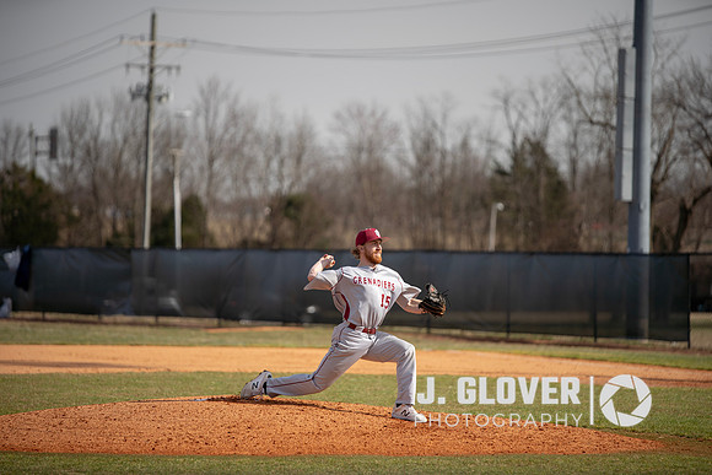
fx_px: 3778
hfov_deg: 10.8
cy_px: 238
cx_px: 356
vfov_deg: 7.2
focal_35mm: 191
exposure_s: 1/1250
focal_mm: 191
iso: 100
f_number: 2.8
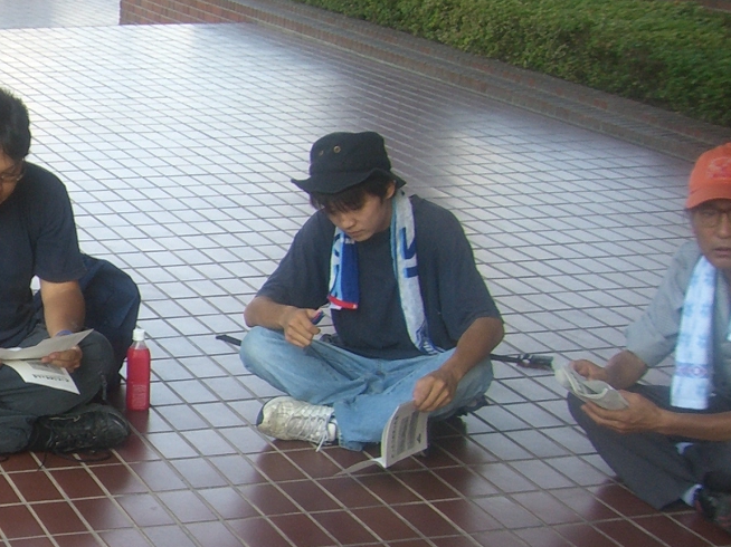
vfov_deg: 15.8
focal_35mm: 93
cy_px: 420
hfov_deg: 19.8
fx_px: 1963
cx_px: -149
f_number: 2.7
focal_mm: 6.2
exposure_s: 1/125
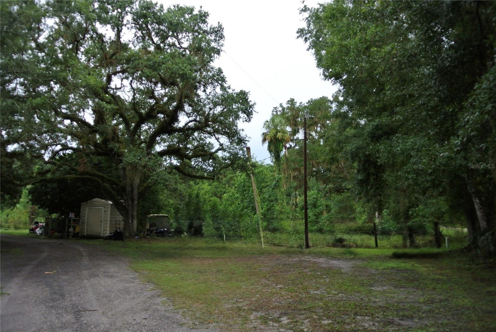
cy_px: 166
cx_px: 248
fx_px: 372
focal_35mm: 27
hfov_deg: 67.3
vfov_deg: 48.0
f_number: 3.5
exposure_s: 1/500
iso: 640
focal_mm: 10
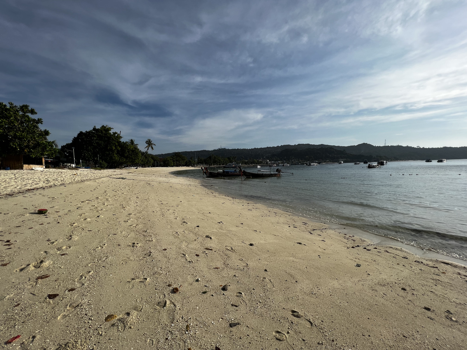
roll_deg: +2.2
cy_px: 175
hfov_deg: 106.2
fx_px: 175
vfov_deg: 89.9
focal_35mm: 13
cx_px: 234
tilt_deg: -2.7
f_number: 1.8
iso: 40
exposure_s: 1/3311
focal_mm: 1.57
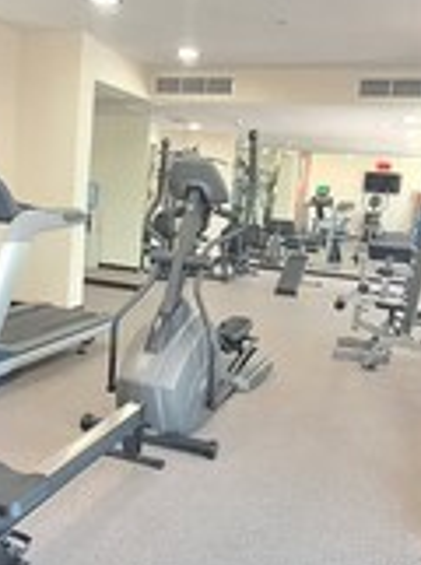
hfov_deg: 38.1
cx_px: 139
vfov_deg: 50.2
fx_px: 602
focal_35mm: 37
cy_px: 290
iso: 200
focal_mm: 1.74
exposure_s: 1/25
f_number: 2.2
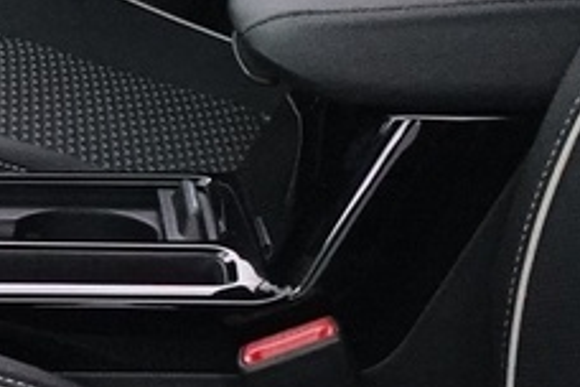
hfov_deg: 13.8
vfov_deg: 9.7
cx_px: -229
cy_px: 171
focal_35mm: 142
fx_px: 2288
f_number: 2
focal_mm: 7.6
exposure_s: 1/80
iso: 2500
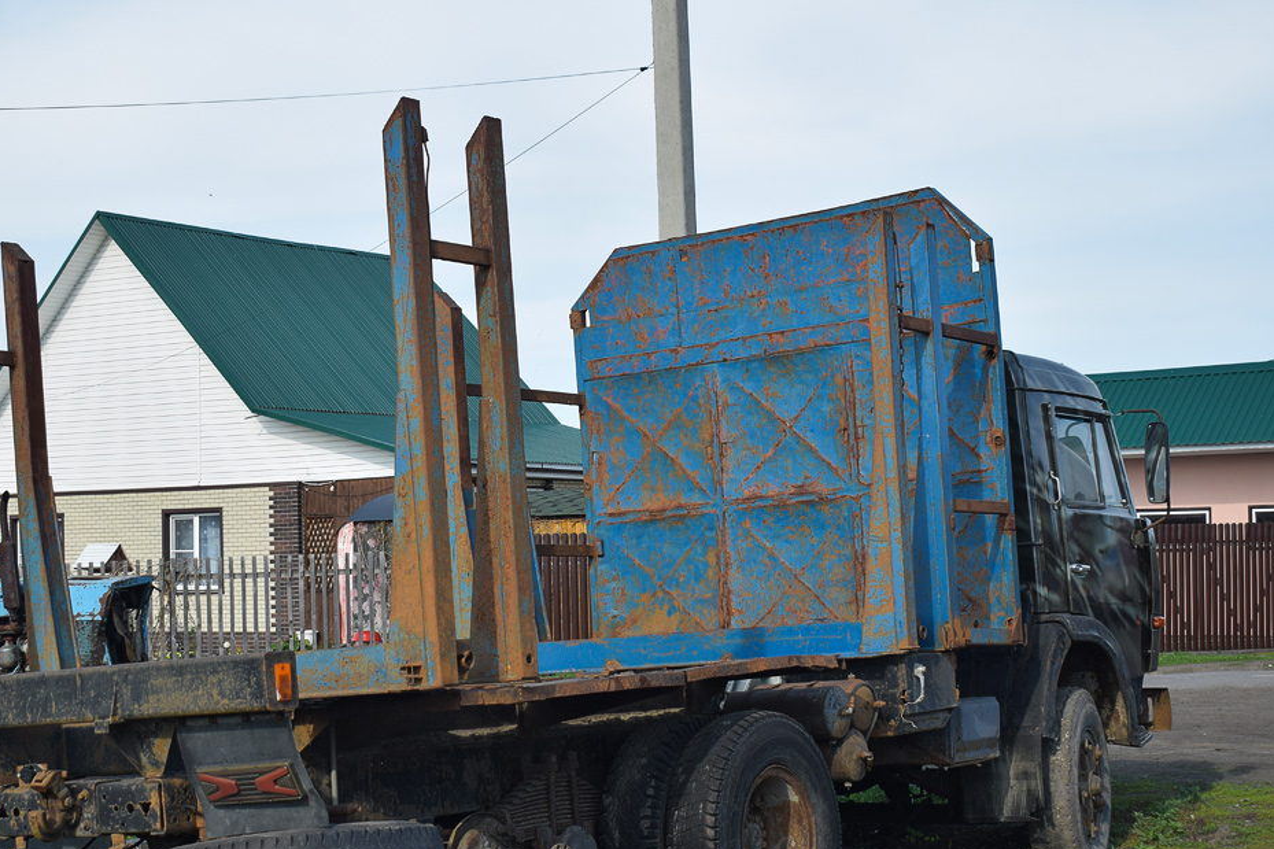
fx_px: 2194
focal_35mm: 62
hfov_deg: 32.3
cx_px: 502
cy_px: 505
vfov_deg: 21.9
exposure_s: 1/640
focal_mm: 32
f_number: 5.6
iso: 200
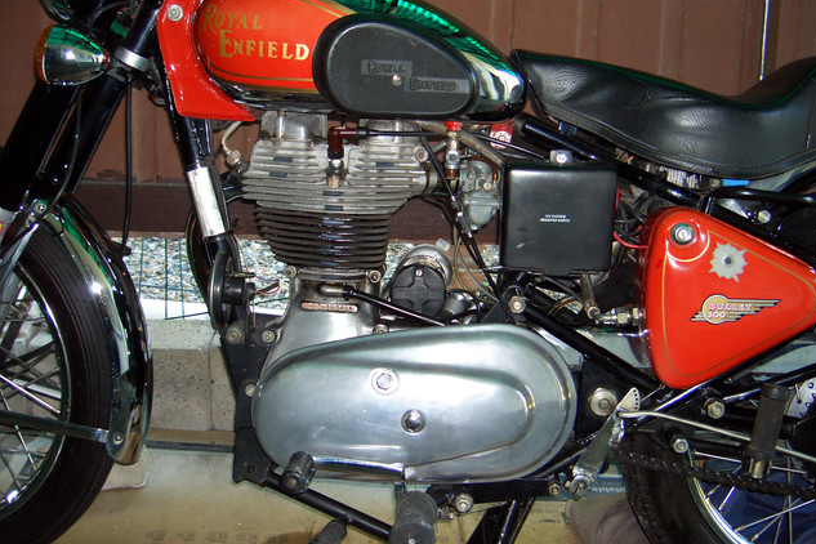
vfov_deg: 32.6
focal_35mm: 41
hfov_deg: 47.4
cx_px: 411
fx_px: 929
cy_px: 266
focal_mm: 8
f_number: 2.8
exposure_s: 1/60
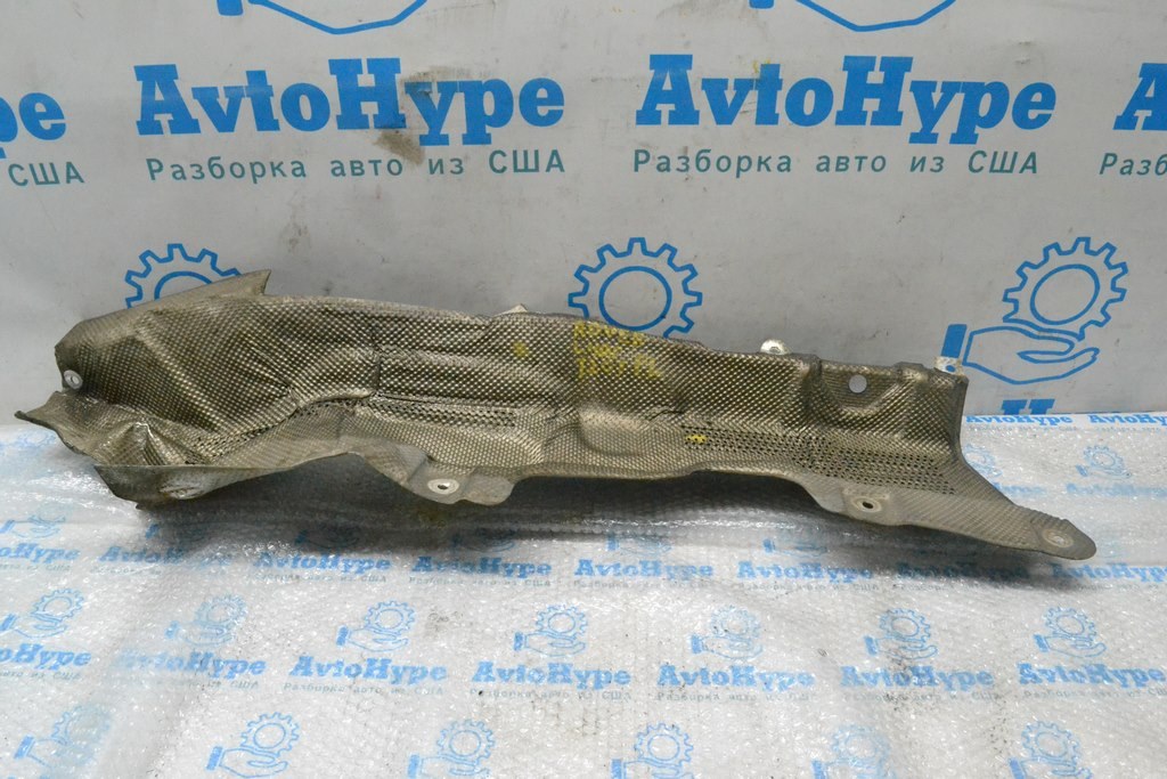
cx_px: 584
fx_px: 875
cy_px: 390
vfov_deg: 47.9
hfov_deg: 67.4
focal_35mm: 27
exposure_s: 1/160
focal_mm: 18
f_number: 11
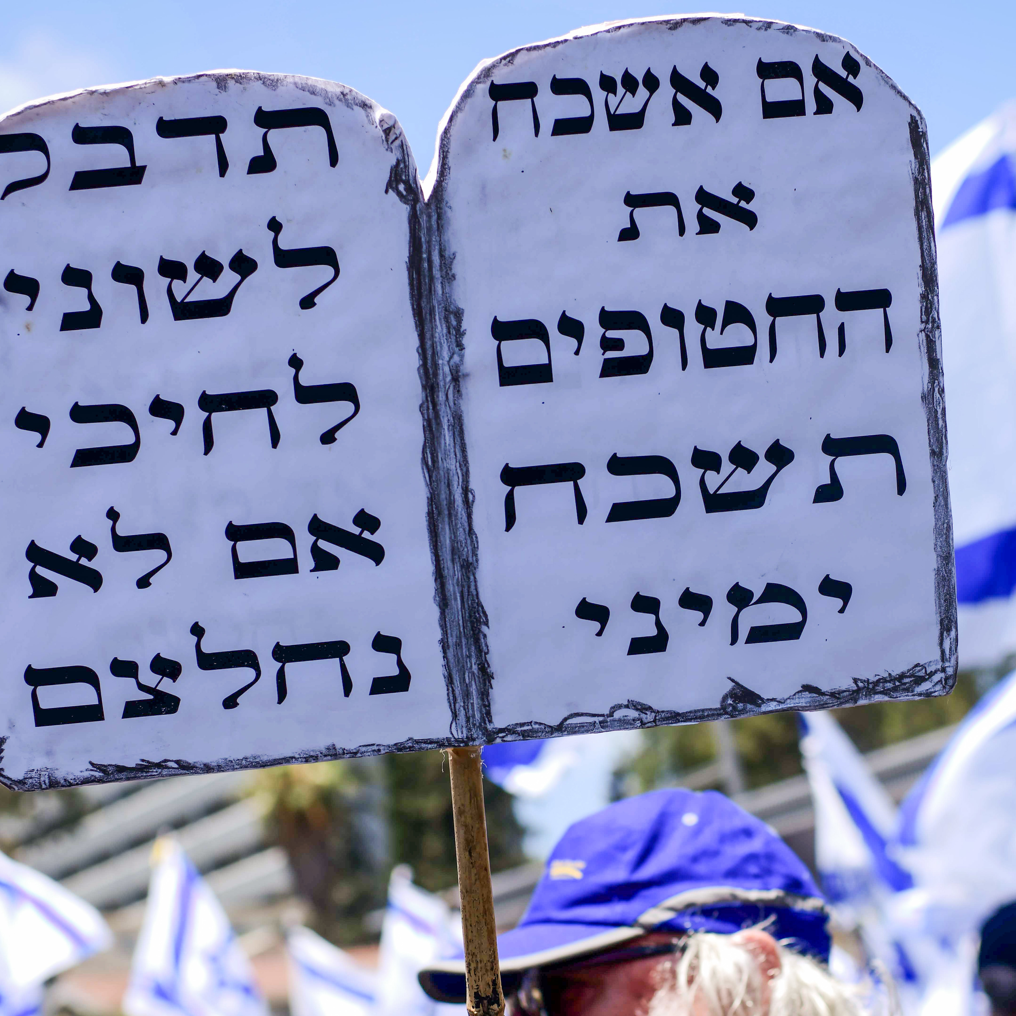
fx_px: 1893
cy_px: 638
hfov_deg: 30.0
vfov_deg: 29.9
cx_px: 608
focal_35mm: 57
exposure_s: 1/400
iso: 31
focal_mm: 35
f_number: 4
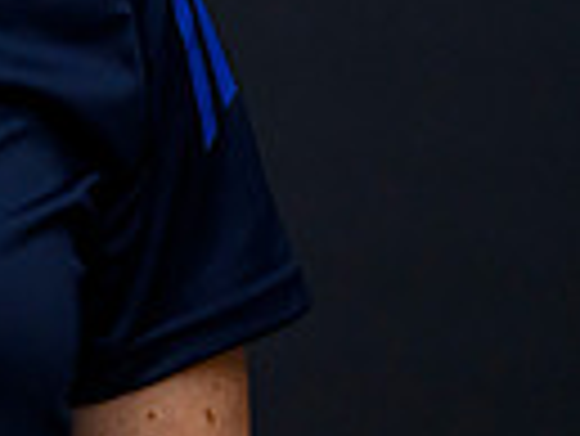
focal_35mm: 778
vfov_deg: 1.9
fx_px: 13048
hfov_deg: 2.5
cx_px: -557
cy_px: -303
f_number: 3.5
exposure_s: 1/400
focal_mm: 160
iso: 4000
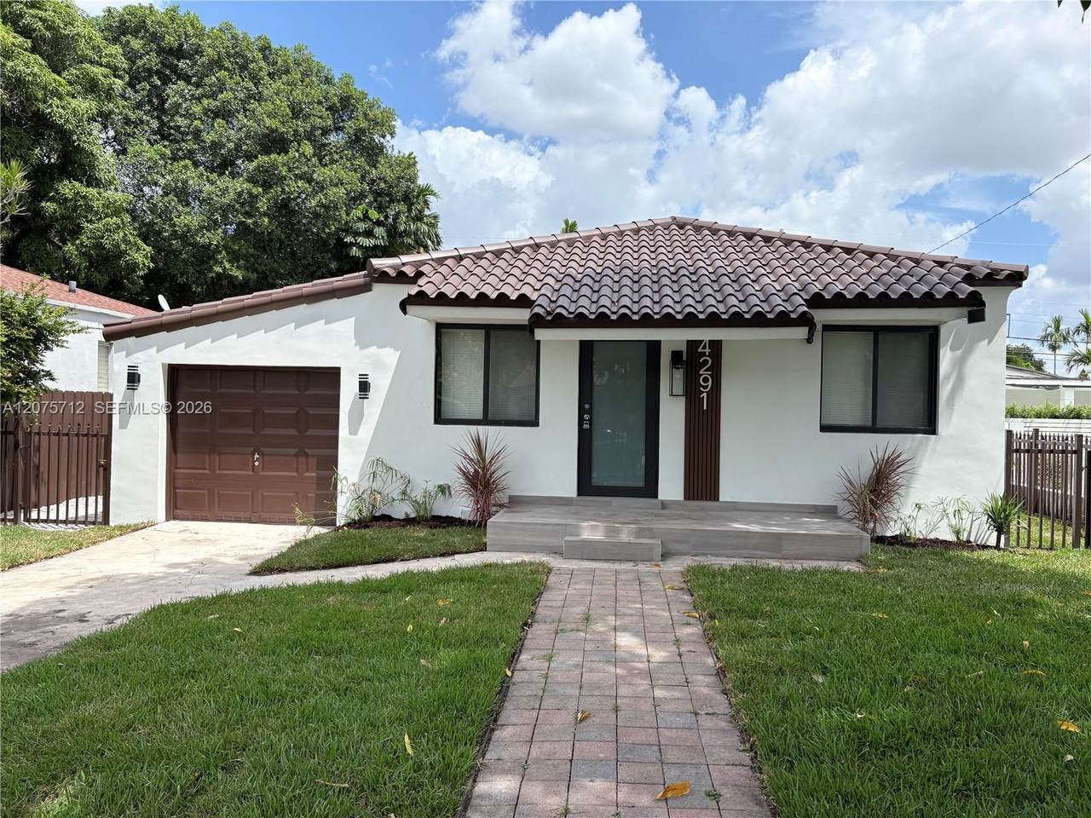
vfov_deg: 53.1
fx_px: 819
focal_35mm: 26
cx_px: 546
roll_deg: -0.6
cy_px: 409
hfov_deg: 67.3
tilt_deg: +0.9
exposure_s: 1/3279
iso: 50
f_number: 1.6
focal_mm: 5.96
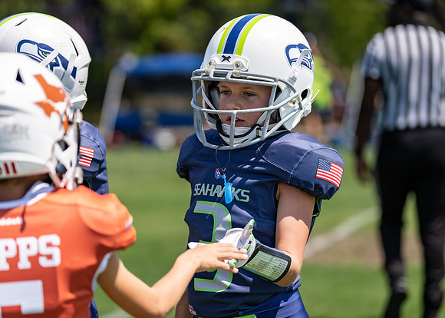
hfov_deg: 14.4
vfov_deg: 10.3
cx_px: 222
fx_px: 1756
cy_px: 159
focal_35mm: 139
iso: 100
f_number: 2.8
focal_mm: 126
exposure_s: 1/1250
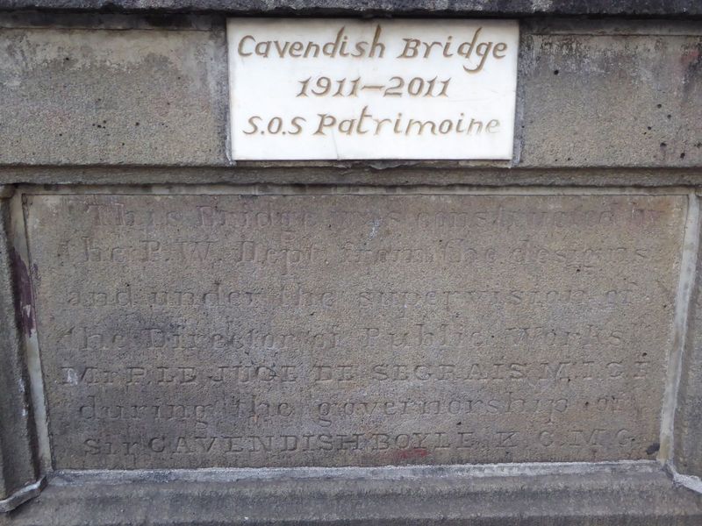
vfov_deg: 36.8
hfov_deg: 47.9
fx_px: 791
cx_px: 351
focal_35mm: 39
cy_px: 263
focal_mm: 6.7
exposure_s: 1/60
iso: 320
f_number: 3.7
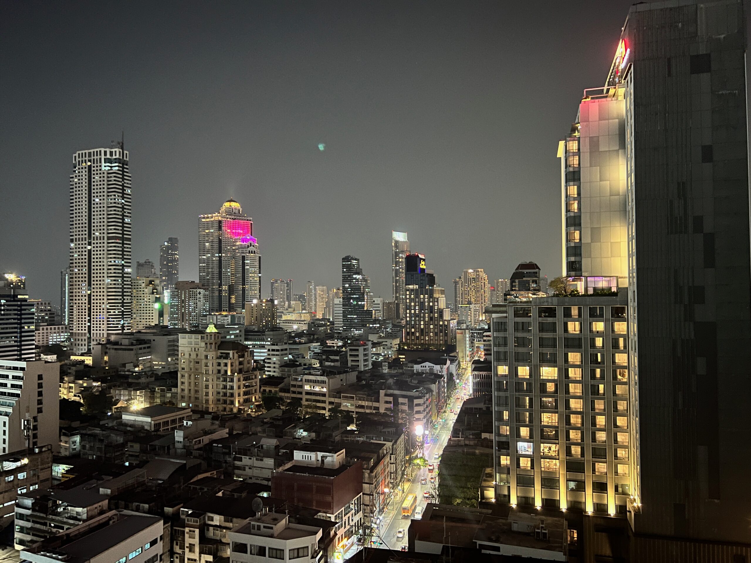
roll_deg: +1.3
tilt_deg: +2.1
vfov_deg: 53.1
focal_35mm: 26
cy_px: 282
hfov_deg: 67.3
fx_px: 564
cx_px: 376
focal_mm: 5.7
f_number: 1.5
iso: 640
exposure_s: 1/14
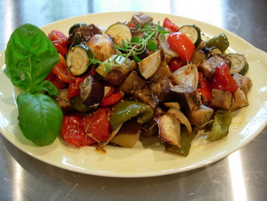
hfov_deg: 48.9
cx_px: 134
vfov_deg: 37.8
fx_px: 293
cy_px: 100
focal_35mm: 38
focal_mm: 7.8
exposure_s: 1/13
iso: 64
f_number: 2.8
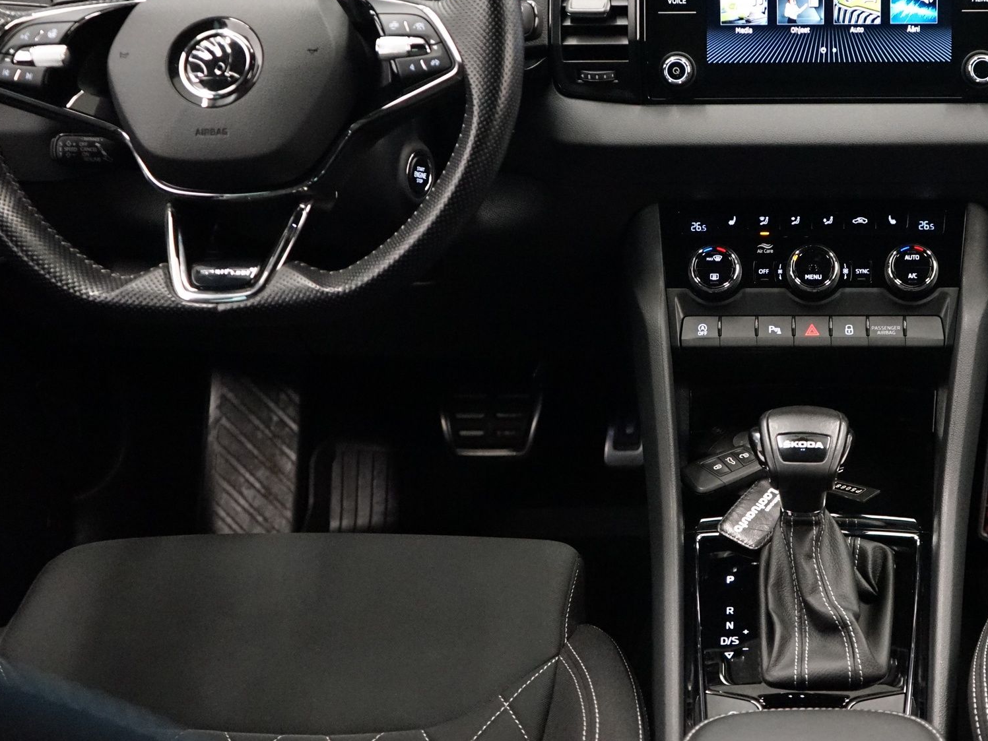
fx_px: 1513
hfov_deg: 35.3
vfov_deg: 27.4
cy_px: 278
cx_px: 744
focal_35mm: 53
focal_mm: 33
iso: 6400
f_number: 4
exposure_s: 1/100
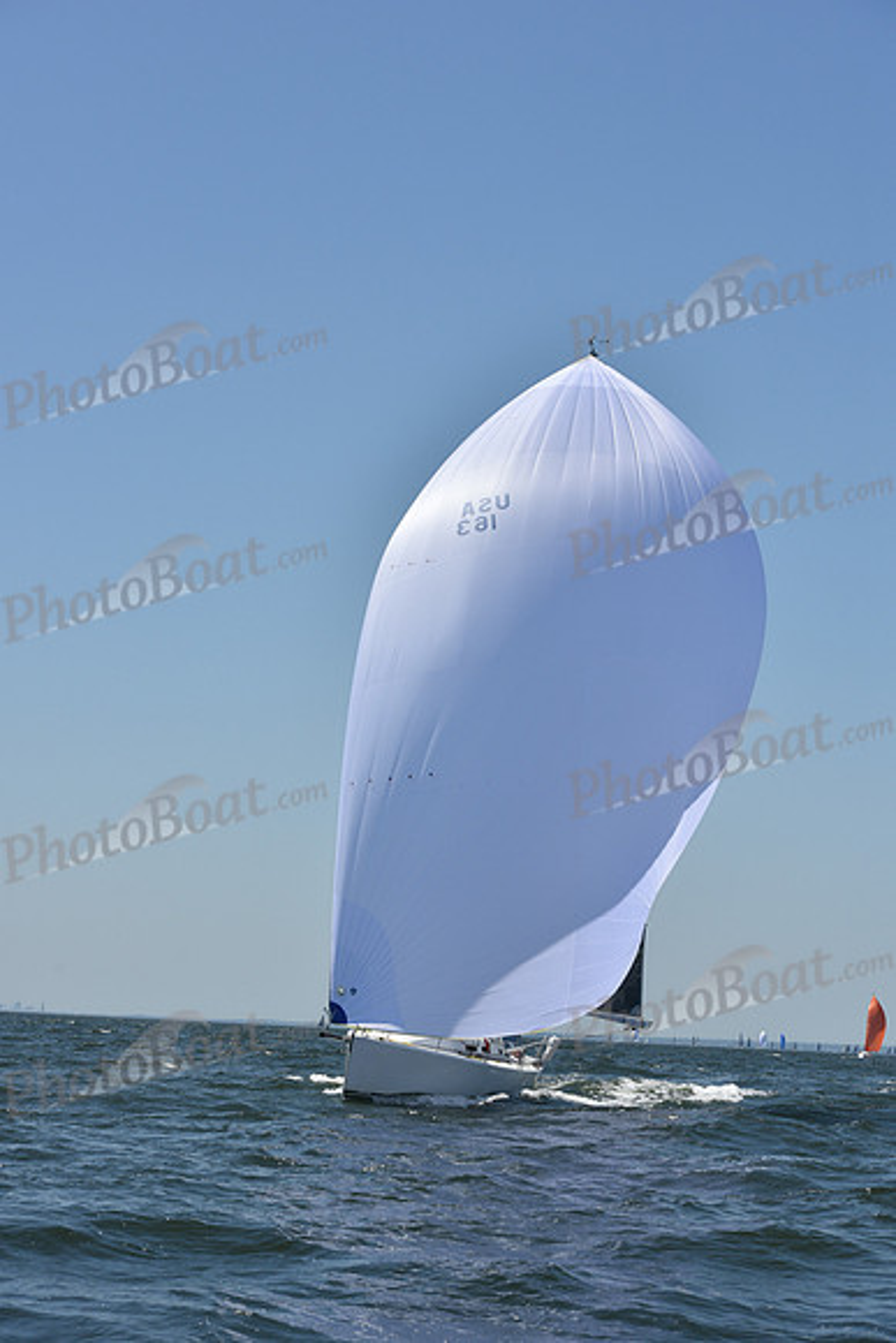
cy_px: 672
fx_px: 2612
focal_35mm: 70
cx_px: 448
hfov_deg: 19.5
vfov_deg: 28.8
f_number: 9
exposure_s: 1/1250
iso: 250
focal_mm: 70
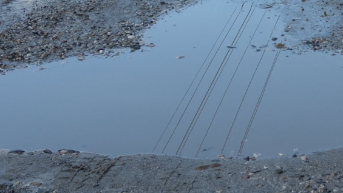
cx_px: 336
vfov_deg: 9.9
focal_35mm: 117
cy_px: -126
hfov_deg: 17.9
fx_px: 1064
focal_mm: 26
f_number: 7.1
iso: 640
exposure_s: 1/320
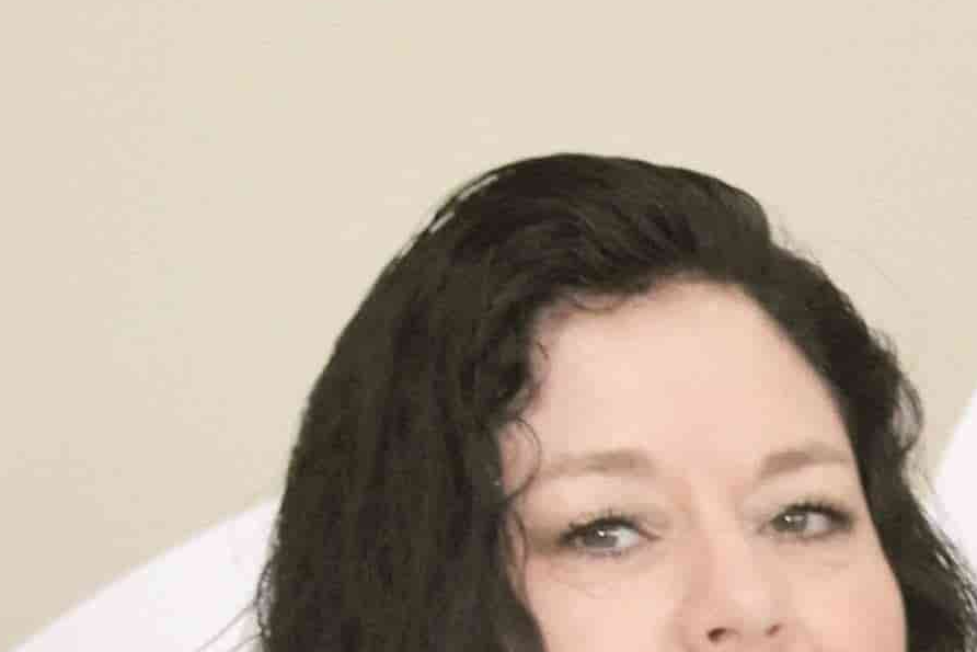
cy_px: 1792
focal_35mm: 222
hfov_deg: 8.3
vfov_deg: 5.8
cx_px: 2505
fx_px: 6025
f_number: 5
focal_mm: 22
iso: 1600
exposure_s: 1/80
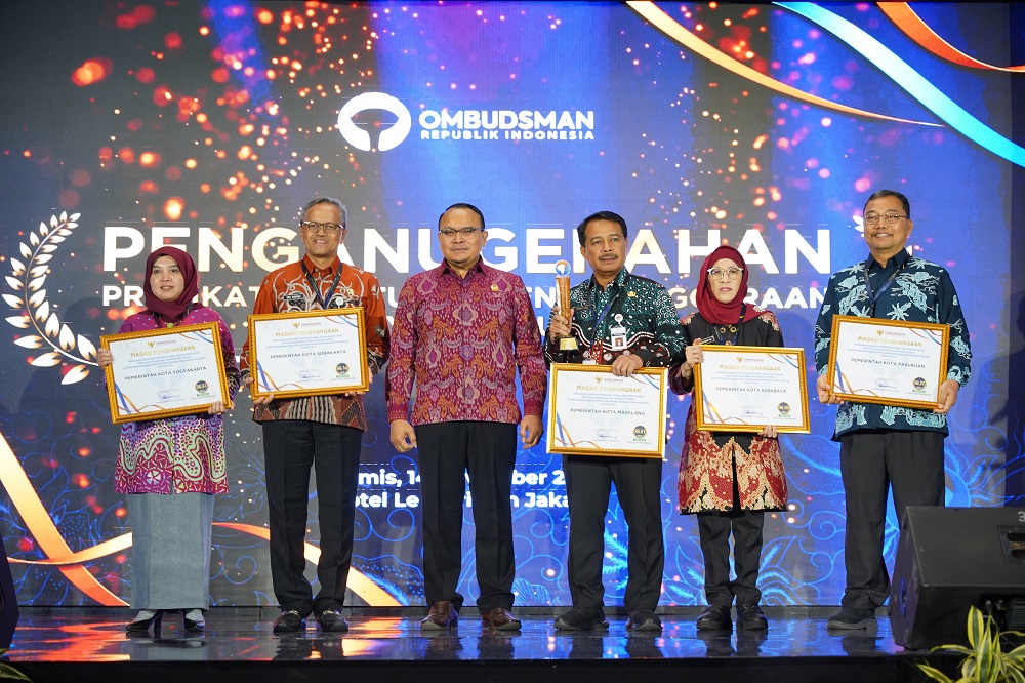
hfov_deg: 30.2
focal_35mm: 67
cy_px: 342
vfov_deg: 20.4
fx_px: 1898
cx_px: 512
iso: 640
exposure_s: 1/100
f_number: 3.2
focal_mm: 66.7
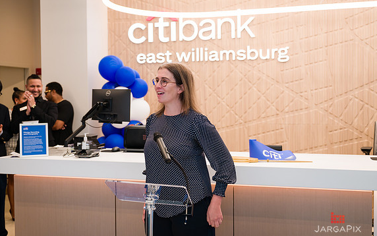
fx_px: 473
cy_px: 115
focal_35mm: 46
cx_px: 193
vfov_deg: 28.0
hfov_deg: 43.5
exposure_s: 1/200
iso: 400
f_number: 3.2
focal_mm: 42
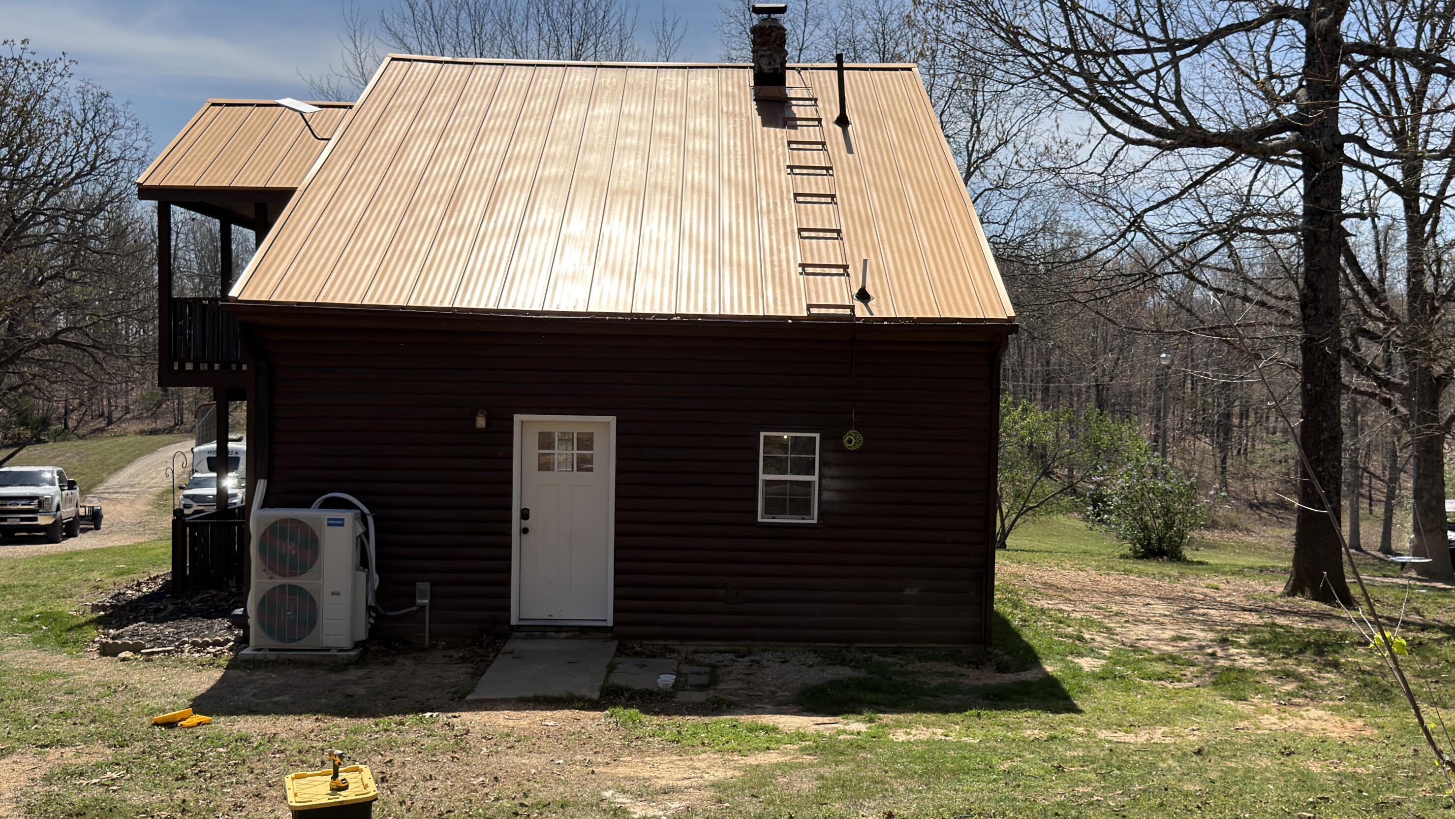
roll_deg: -0.7
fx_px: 1620
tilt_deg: -2.5
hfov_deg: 48.4
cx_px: 734
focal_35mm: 42
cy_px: 438
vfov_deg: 28.3
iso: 100
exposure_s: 1/11364
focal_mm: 6.76
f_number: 1.78
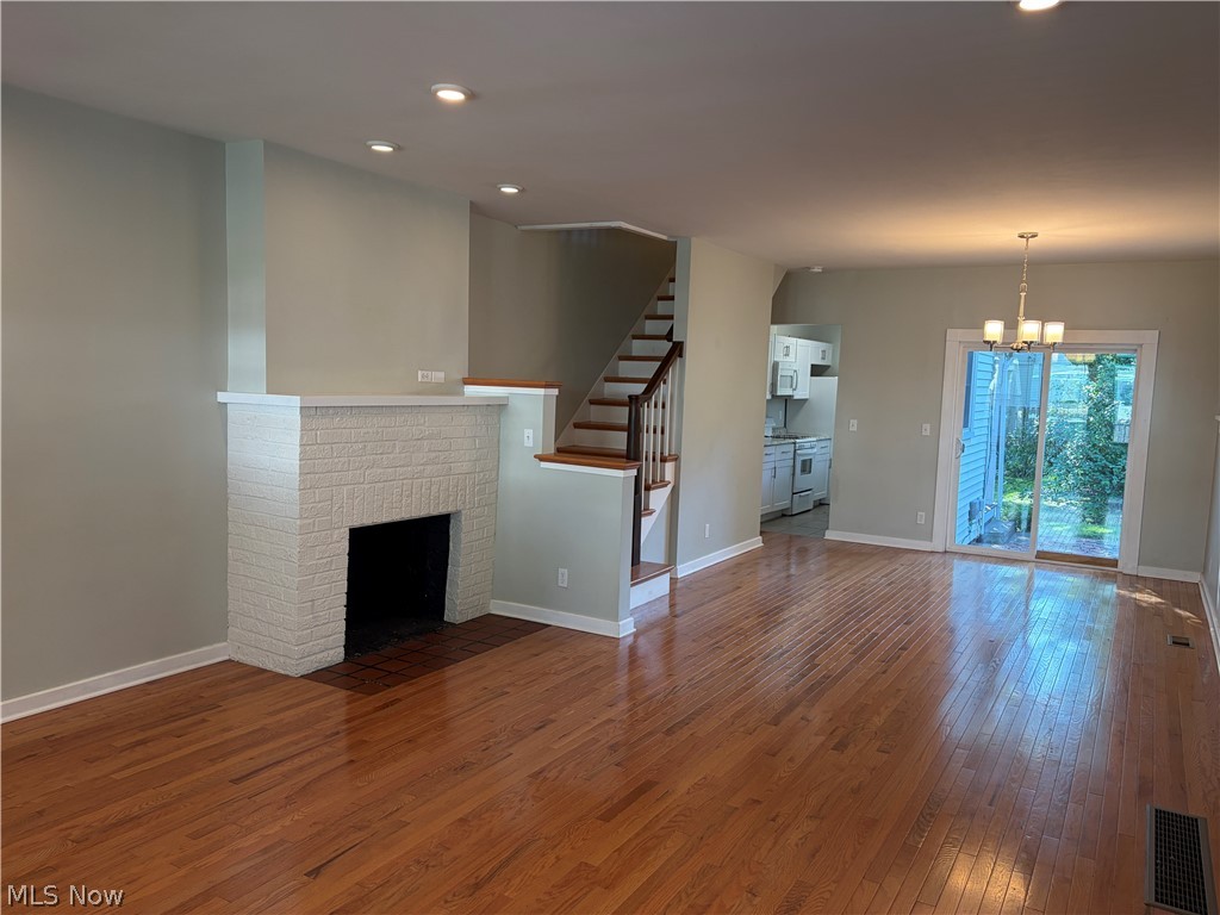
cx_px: 610
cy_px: 458
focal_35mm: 26
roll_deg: -2.1
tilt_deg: -5.3
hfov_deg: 67.3
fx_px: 916
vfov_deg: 53.1
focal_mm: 5.96
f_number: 1.6
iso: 125
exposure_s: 1/60
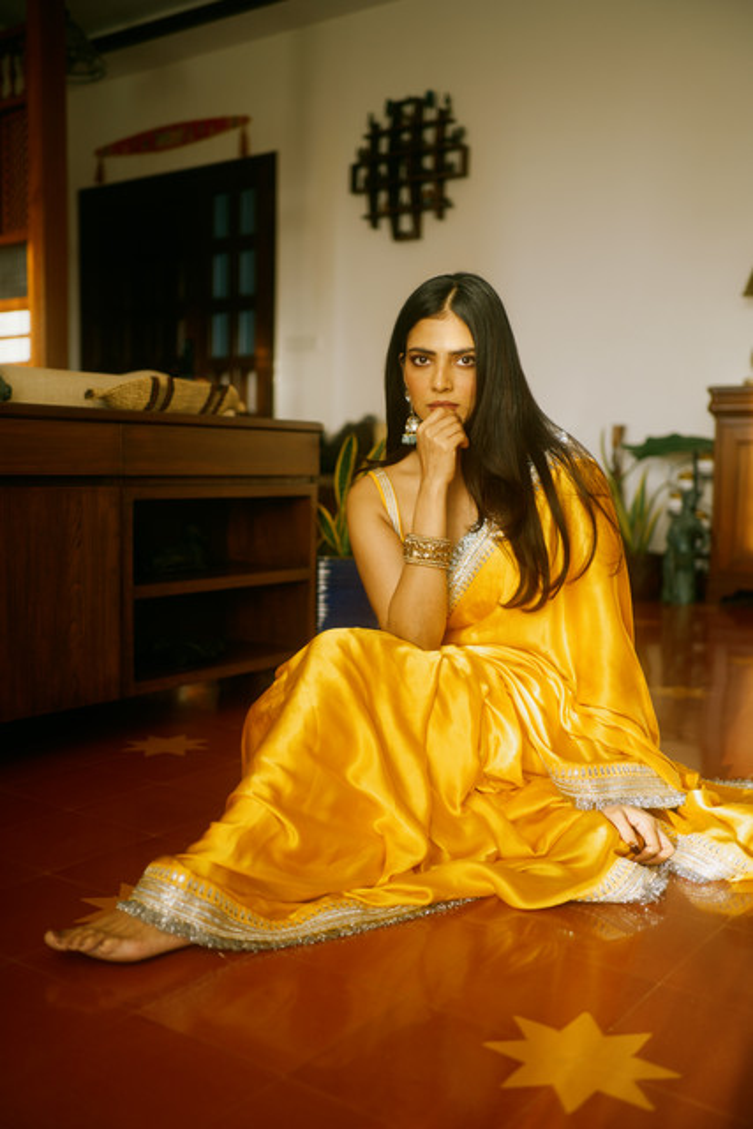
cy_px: 564
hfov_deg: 37.9
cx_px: 376
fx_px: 1097
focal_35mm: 35
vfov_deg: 54.4
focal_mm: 35
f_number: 1.8
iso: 100
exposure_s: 1/50
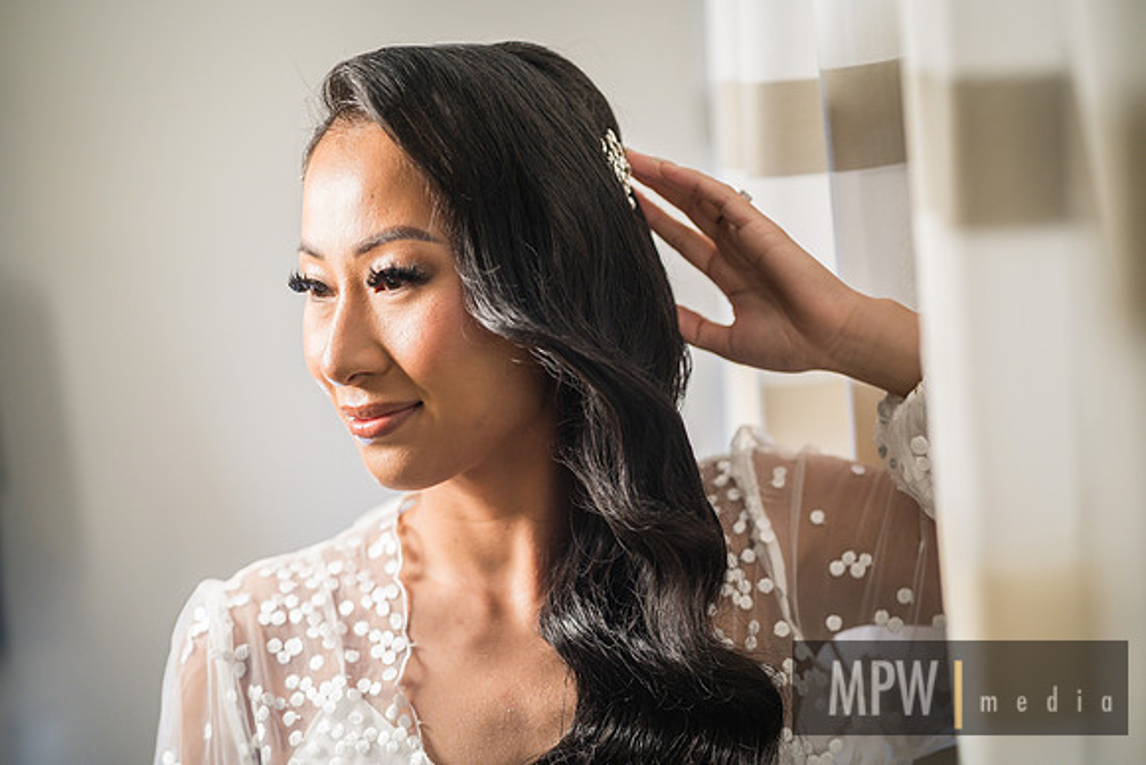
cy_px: 382
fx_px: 2388
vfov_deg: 18.2
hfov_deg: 27.0
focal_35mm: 75
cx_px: 573
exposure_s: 1/160
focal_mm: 75
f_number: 1.8
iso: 400
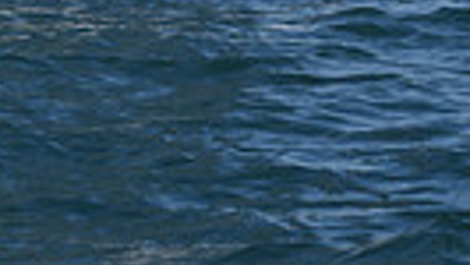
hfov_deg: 6.7
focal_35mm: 321
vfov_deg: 3.6
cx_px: -101
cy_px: -749
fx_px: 4003
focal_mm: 70
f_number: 11
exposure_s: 1/800
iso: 250
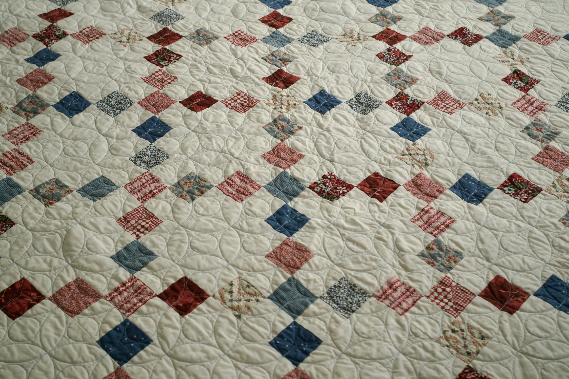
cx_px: 284
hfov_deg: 46.4
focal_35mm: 42
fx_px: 664
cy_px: 190
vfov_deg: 31.9
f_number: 4.5
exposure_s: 1/125
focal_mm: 28
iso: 400
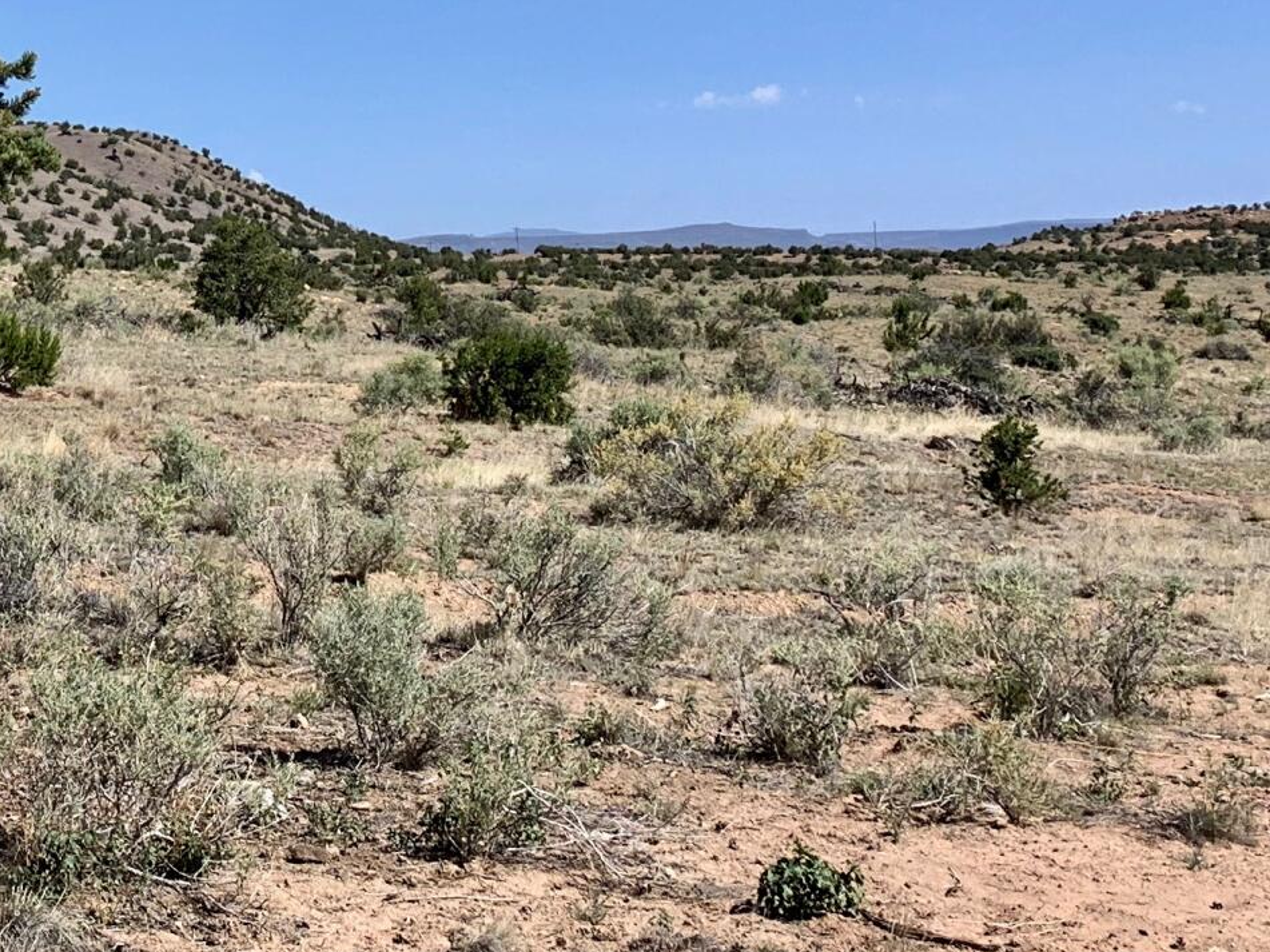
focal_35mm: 82
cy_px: -188
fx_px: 3008
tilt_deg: +7.9
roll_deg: +2.8
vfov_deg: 17.2
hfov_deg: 22.4
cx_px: -144
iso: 25
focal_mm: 4.25
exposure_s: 1/2160
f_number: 1.8
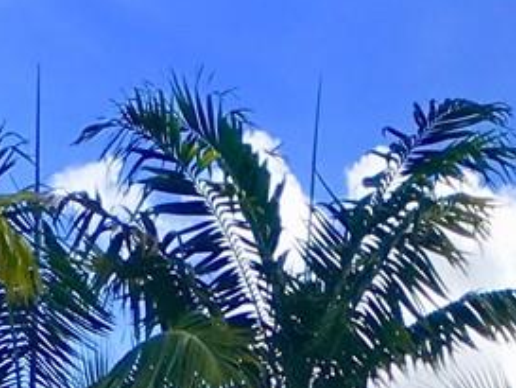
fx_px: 2535
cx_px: 251
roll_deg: -0.3
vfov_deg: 7.8
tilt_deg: +2.9
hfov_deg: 11.6
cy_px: 1098
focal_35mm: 170
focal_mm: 4.15
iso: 25
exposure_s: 1/1876
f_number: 2.2
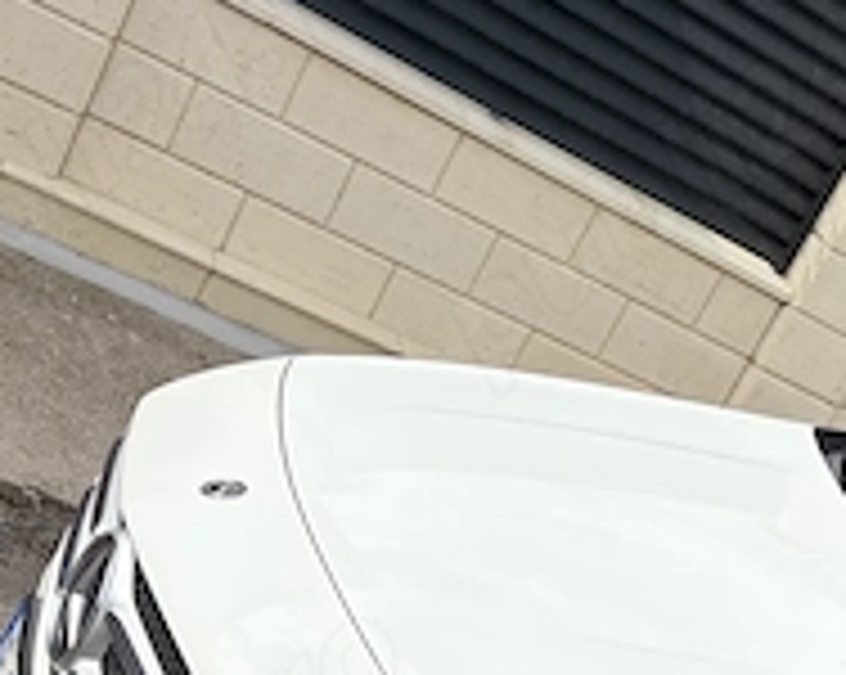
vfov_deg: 17.7
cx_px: 1053
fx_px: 2026
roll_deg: -35.2
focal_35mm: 81
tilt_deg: -19.4
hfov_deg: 21.6
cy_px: 882
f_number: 1.6
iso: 50
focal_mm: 5.96
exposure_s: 1/4608
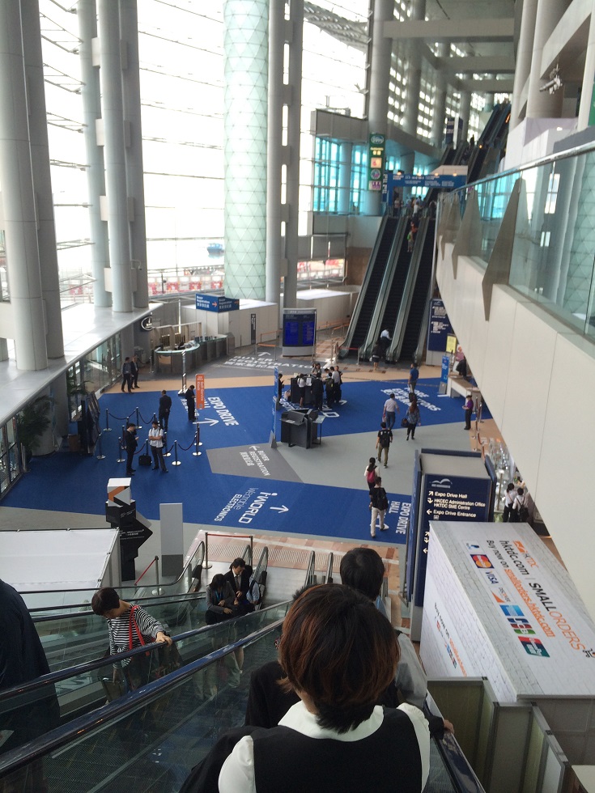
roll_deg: -2.3
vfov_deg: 61.7
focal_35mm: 29
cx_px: 298
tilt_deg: -13.4
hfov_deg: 48.2
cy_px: 396
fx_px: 665
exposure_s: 1/127
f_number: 2.2
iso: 32
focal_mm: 4.15
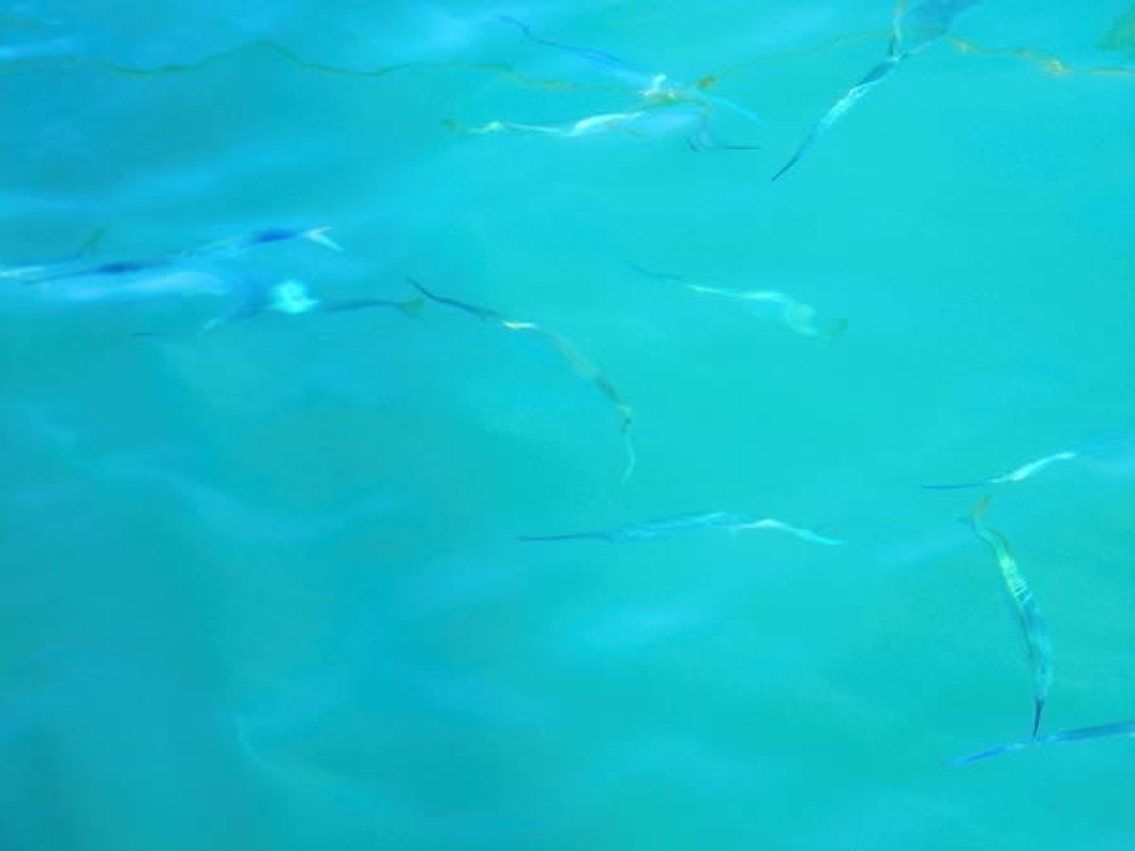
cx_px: 568
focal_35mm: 148
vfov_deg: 10.0
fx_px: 4853
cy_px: 426
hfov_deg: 13.3
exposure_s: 1/140
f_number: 5
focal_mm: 26.8
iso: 80
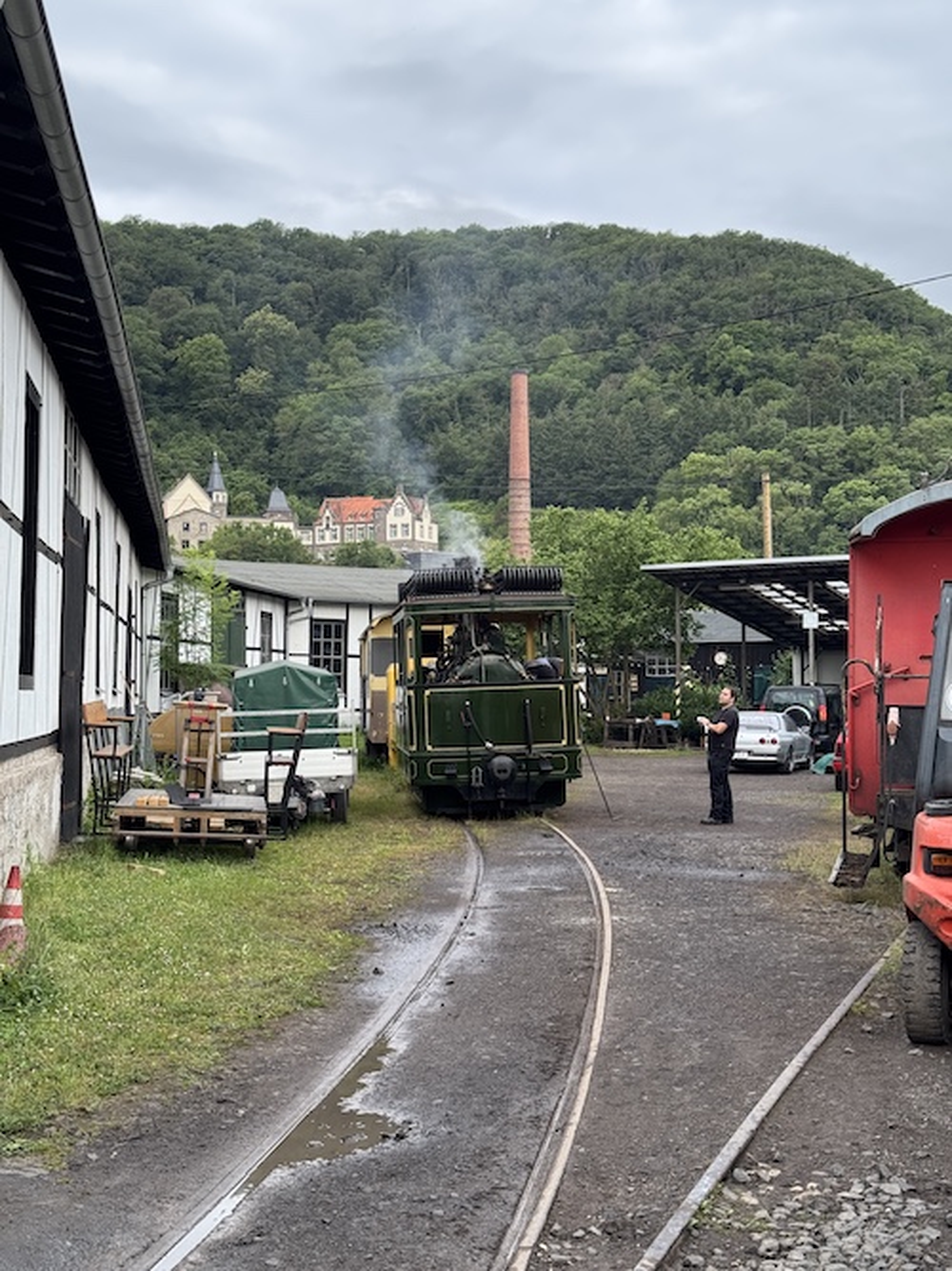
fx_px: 1761
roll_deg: +0.3
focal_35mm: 48
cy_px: 636
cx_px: 476
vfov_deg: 39.7
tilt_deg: +2.3
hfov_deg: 30.3
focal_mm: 6.76
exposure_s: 1/627
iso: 64
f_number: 1.78
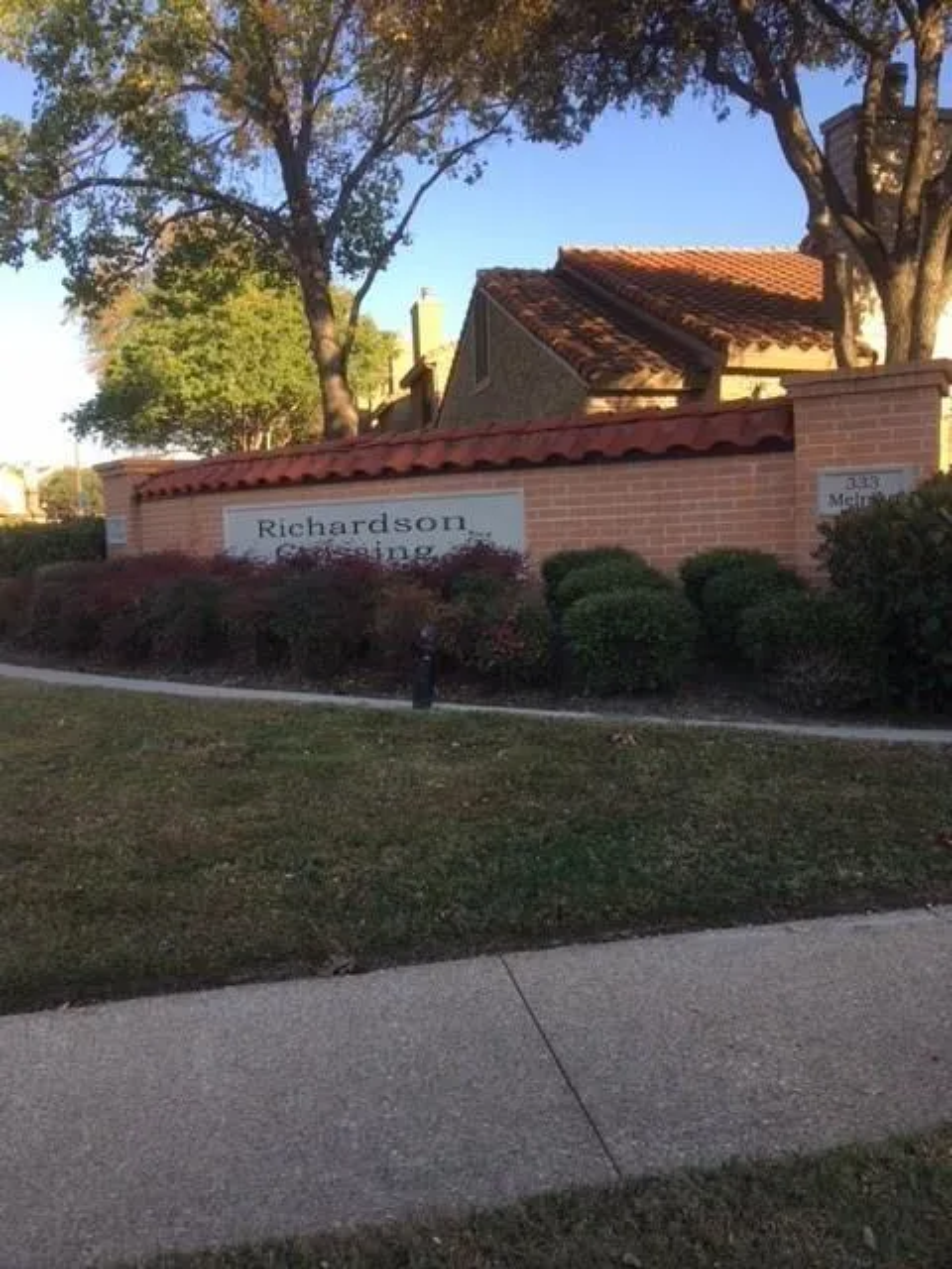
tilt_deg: -4.4
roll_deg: +0.6
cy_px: 634
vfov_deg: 61.7
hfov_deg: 48.2
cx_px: 476
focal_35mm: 29
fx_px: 1063
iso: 25
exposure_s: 1/333
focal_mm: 4.15
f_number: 2.2
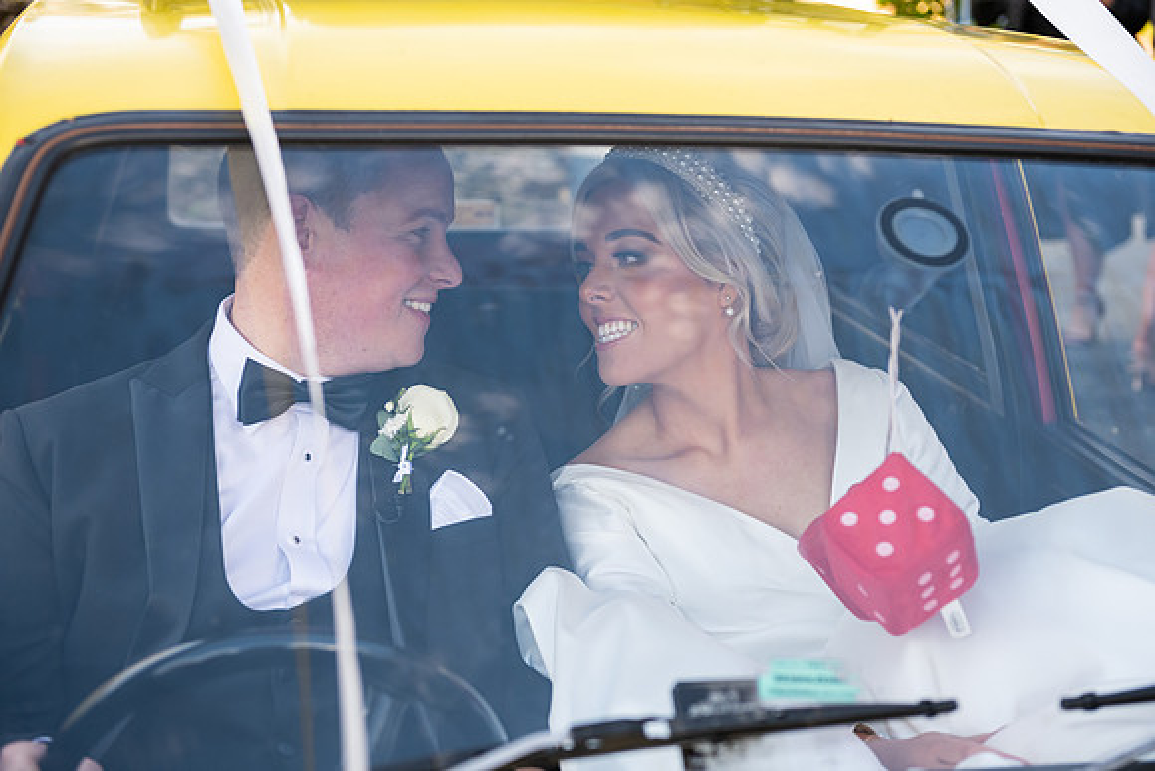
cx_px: 578
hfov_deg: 36.2
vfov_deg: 24.6
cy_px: 386
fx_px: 1765
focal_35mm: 55
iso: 250
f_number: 3.5
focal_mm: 55
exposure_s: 1/400
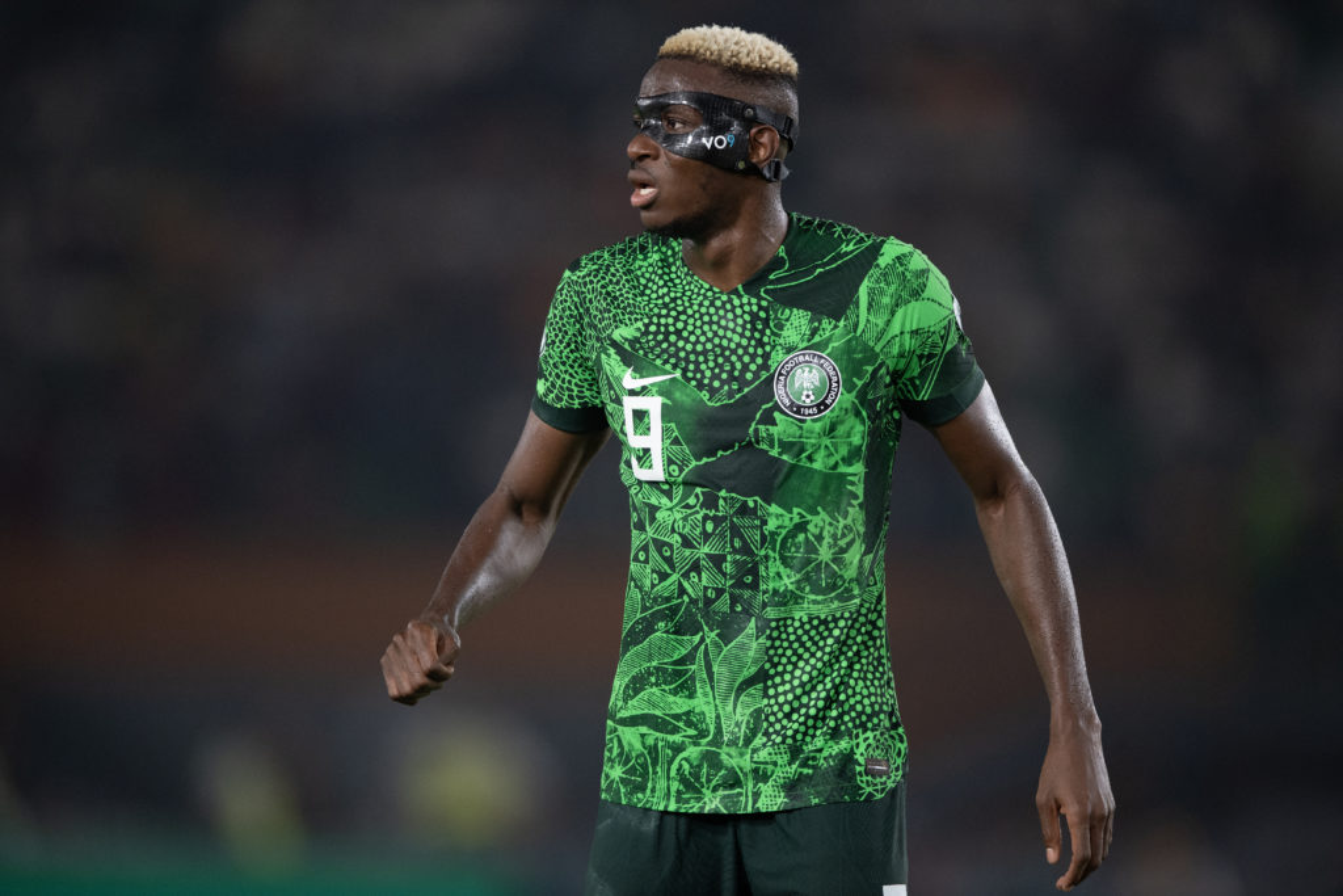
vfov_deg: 2.3
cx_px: 672
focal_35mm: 600
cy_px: 448
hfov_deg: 3.4
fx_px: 22385
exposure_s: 1/2000
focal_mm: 600
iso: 3200
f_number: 4
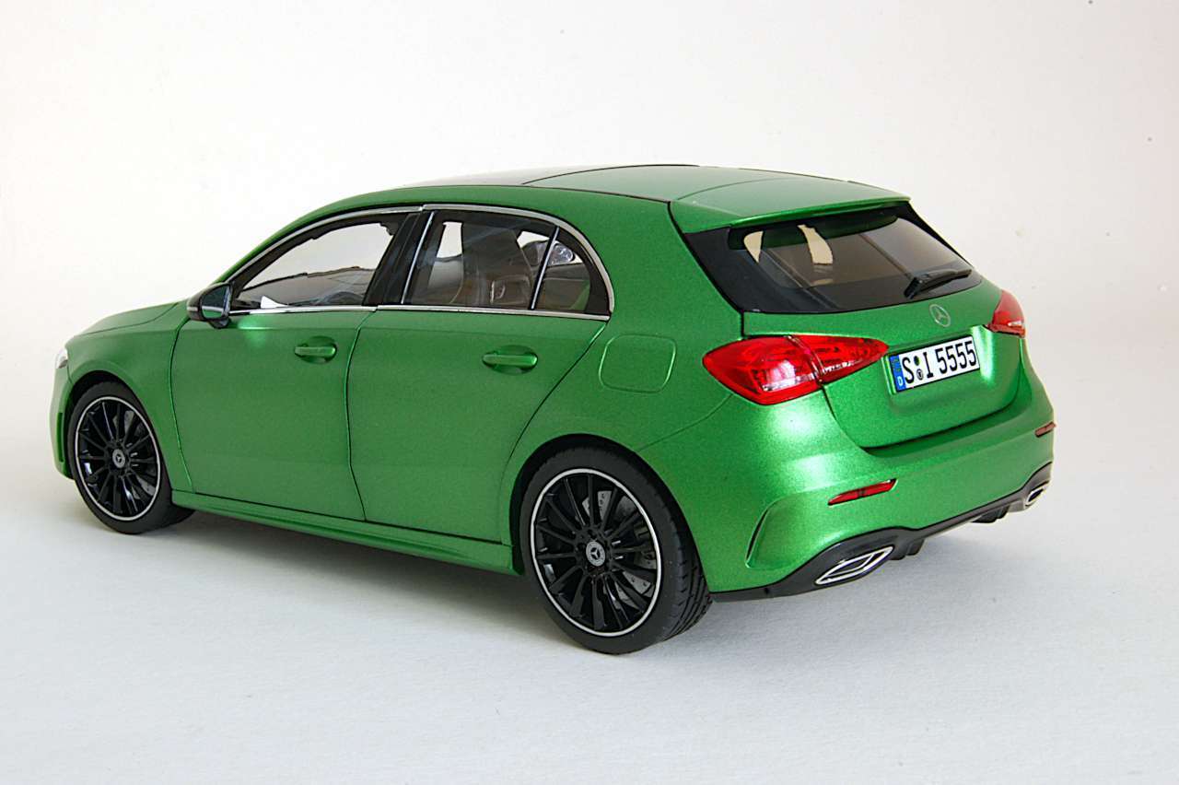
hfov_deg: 41.1
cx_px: 590
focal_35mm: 48
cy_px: 392
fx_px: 1571
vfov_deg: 28.0
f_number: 29
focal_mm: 32
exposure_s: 8
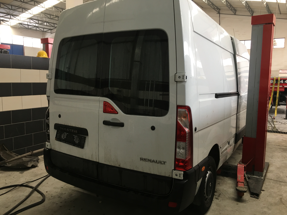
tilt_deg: -7.5
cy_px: 108
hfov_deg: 61.7
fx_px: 240
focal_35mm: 29
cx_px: 144
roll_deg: +0.0
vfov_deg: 48.2
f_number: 2.2
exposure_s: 1/17
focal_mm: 4.15
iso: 32
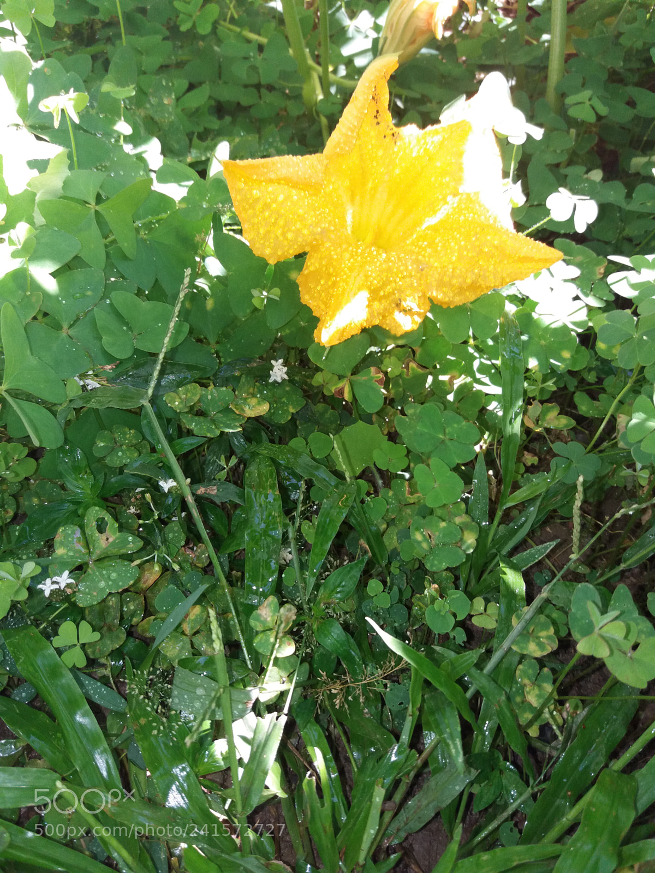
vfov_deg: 63.4
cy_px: 436
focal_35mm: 28
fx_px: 706
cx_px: 328
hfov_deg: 49.7
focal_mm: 3.7
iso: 64
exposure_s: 1/129
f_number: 1.9
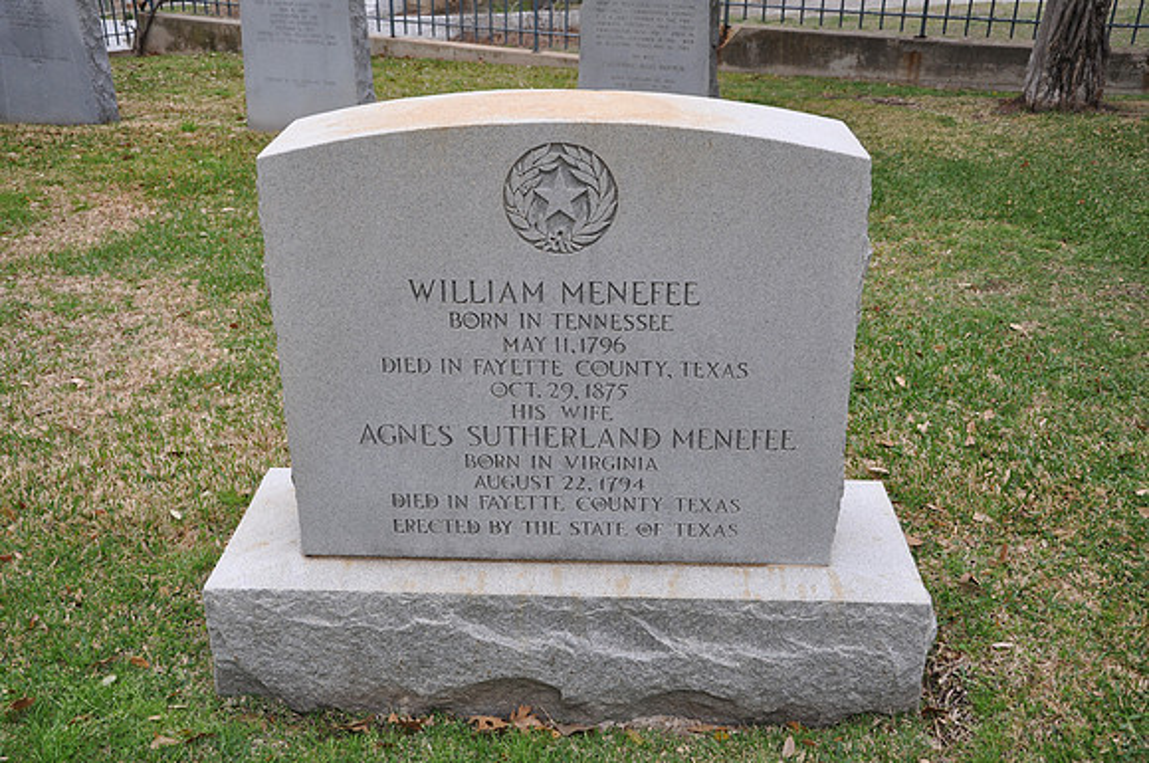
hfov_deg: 51.3
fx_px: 1195
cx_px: 574
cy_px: 382
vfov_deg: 35.4
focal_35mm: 38
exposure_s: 1/125
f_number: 5.6
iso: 200
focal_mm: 25
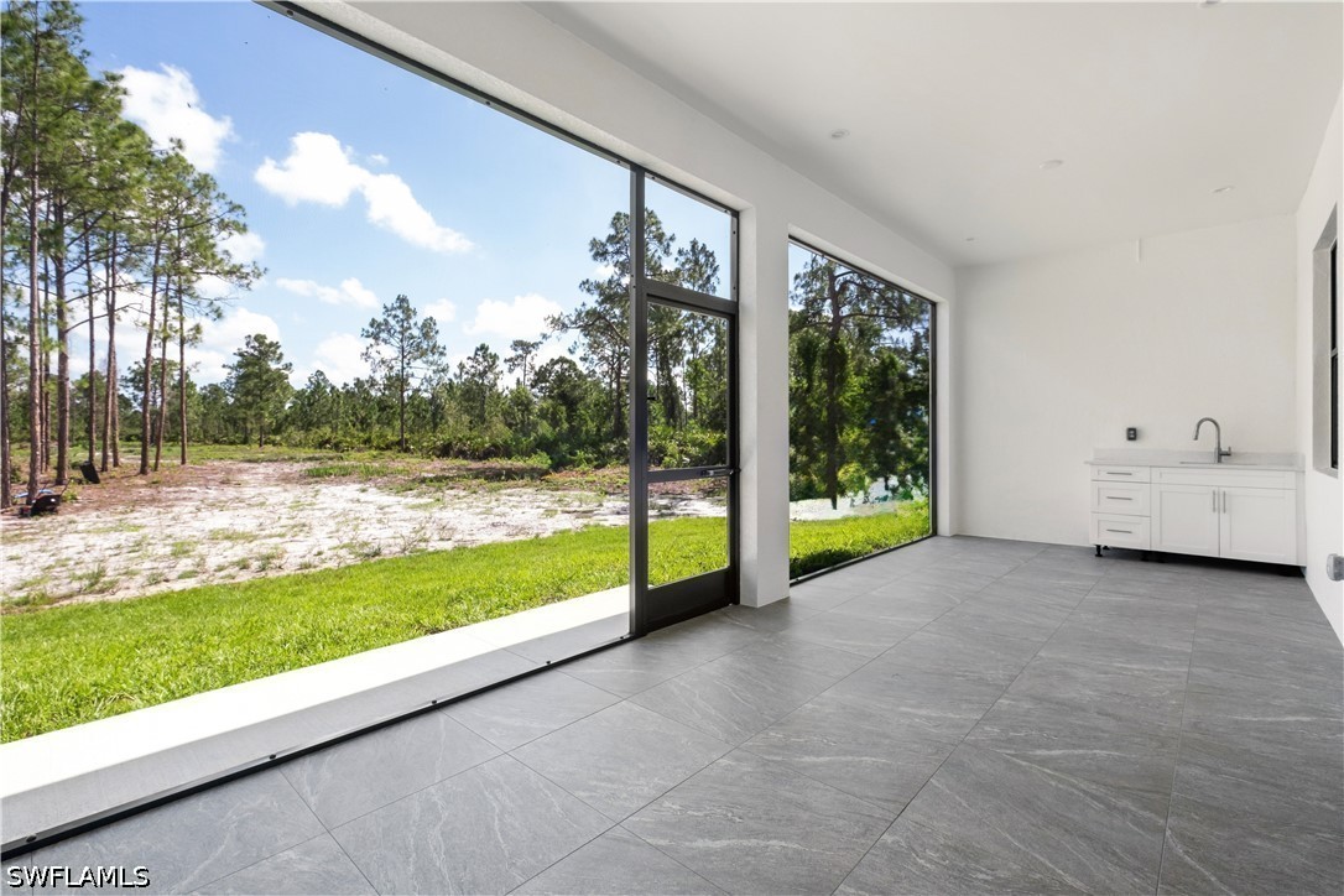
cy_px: 448
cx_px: 672
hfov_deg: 100.4
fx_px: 560
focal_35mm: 15
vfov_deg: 77.3
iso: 640
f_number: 8
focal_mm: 10
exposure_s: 1/180
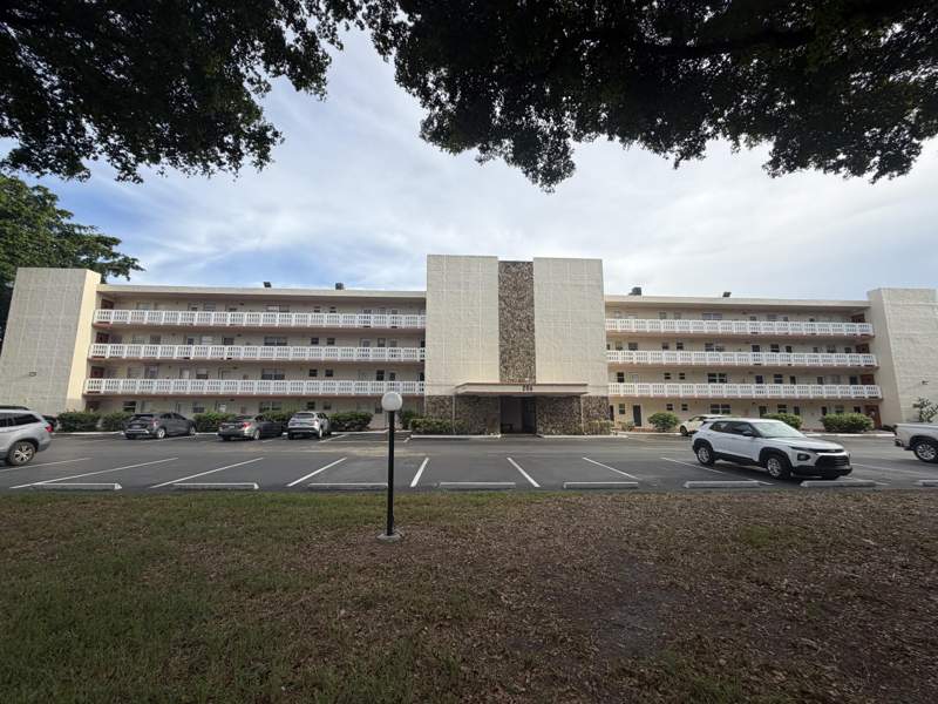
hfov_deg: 102.1
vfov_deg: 85.7
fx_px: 379
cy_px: 352
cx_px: 469
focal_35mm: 14
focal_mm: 2.22
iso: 40
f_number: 2.2
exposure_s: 1/770
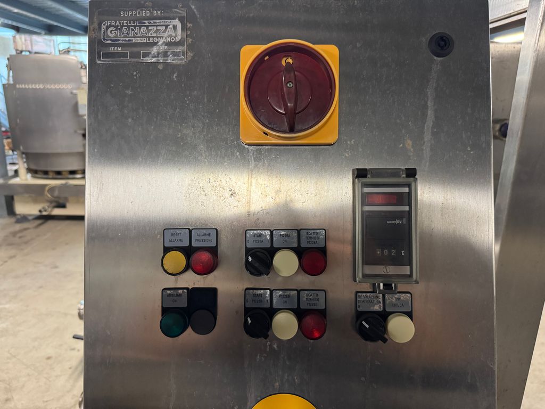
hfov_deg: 71.6
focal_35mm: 24
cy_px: 204
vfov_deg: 56.8
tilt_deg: -15.1
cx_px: 272
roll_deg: -1.7
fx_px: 378
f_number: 1.78
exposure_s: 1/50
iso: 640
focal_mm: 6.76
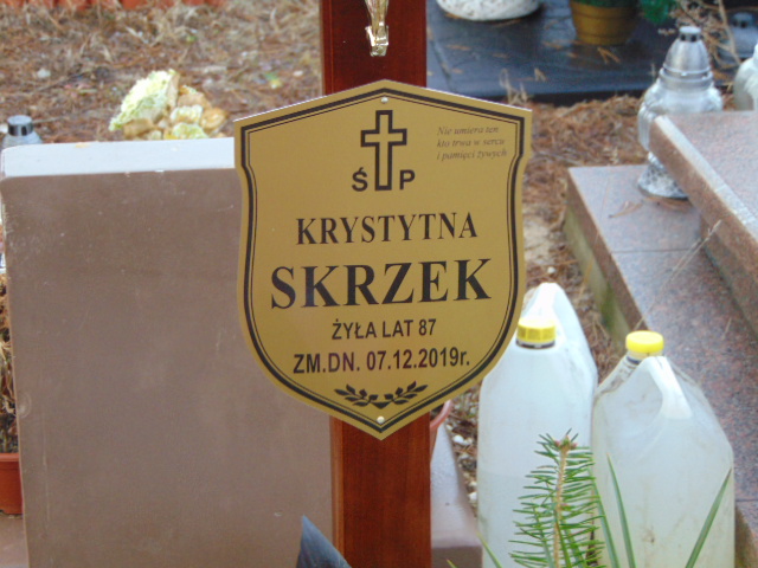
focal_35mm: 108
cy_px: 284
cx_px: 379
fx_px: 2365
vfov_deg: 13.7
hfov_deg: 18.2
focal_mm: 19.4
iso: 250
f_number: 3.9
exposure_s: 1/40
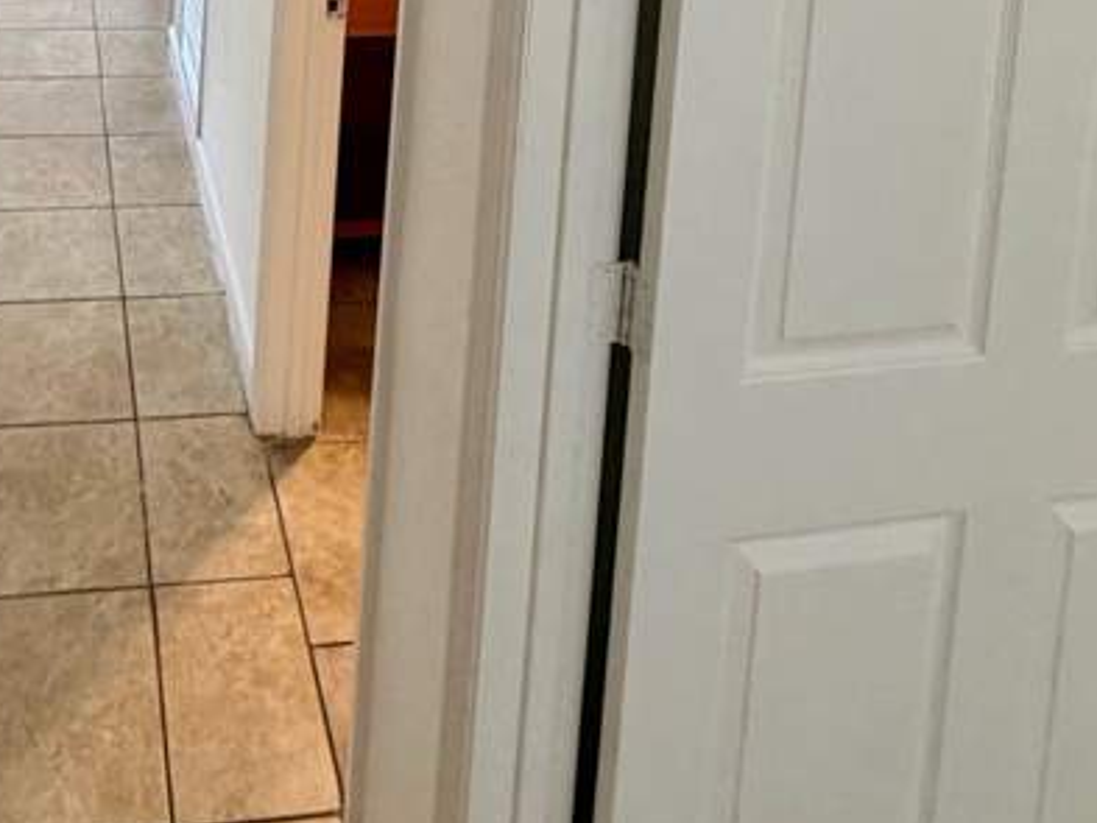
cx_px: 226
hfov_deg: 46.5
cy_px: -354
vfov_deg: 28.0
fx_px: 1205
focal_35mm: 38
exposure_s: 1/60
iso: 200
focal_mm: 2.22
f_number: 2.2
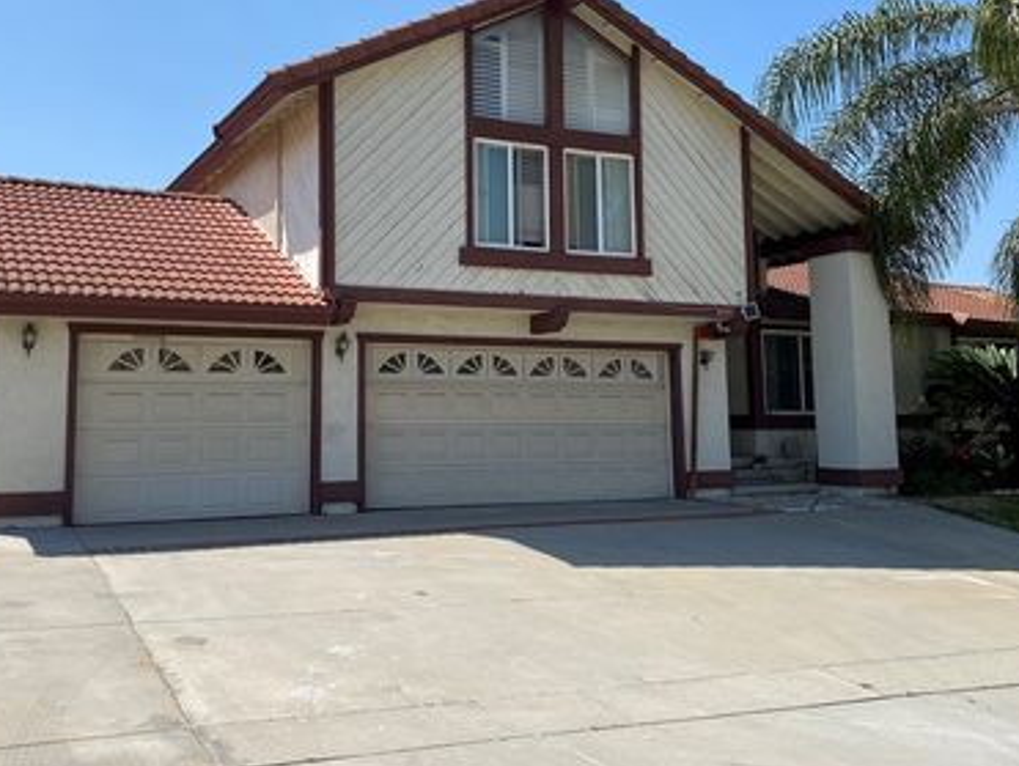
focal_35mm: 35
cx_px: 428
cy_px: 292
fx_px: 1031
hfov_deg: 52.4
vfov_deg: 40.5
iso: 32
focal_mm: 4.25
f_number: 1.8
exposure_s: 1/3300
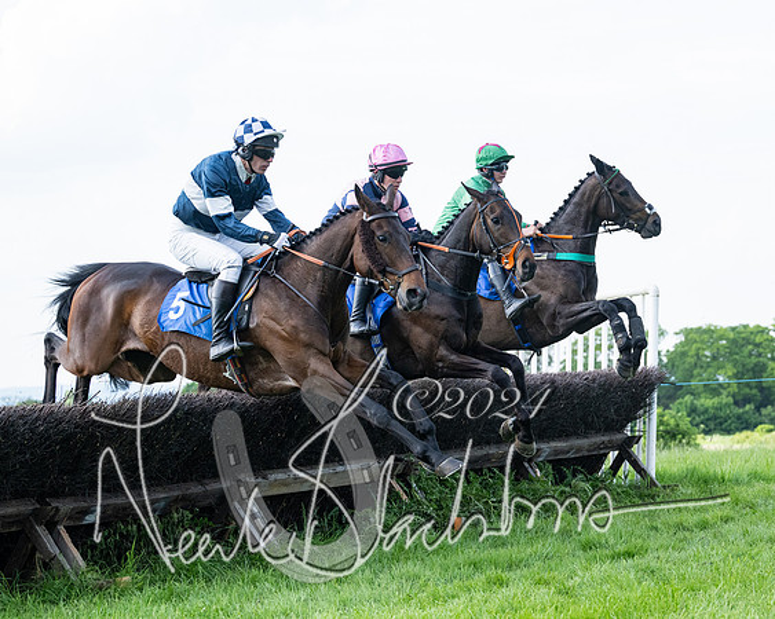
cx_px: 494
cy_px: 265
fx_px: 2072
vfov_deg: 17.0
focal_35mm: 90
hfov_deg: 21.1
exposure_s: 1/4000
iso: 1000
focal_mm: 70
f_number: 4
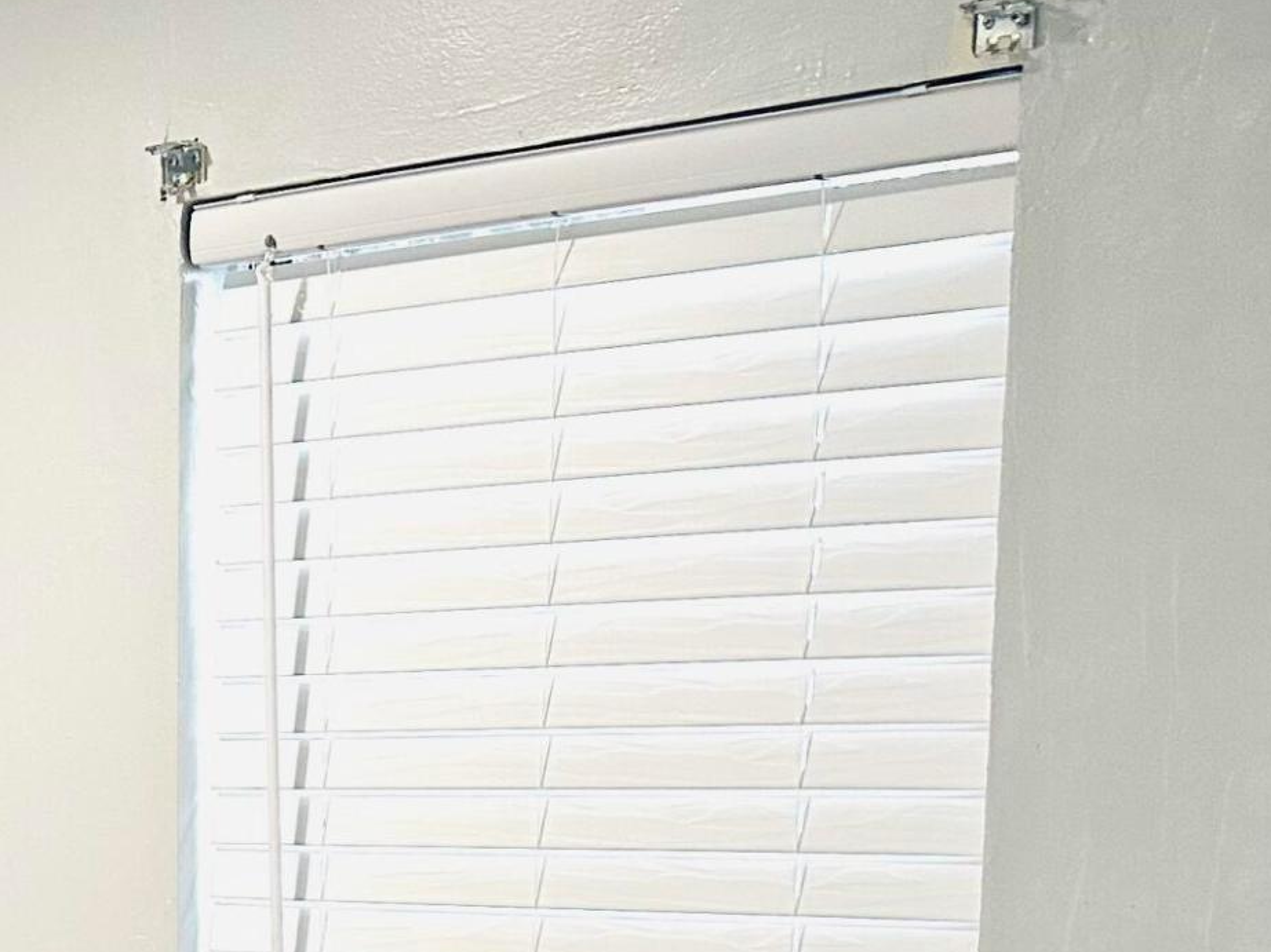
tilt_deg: -10.5
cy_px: 1171
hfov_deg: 23.8
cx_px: -244
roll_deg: +1.4
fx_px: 2753
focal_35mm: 75
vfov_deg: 18.5
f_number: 1.78
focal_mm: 6.86
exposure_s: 1/120
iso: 250
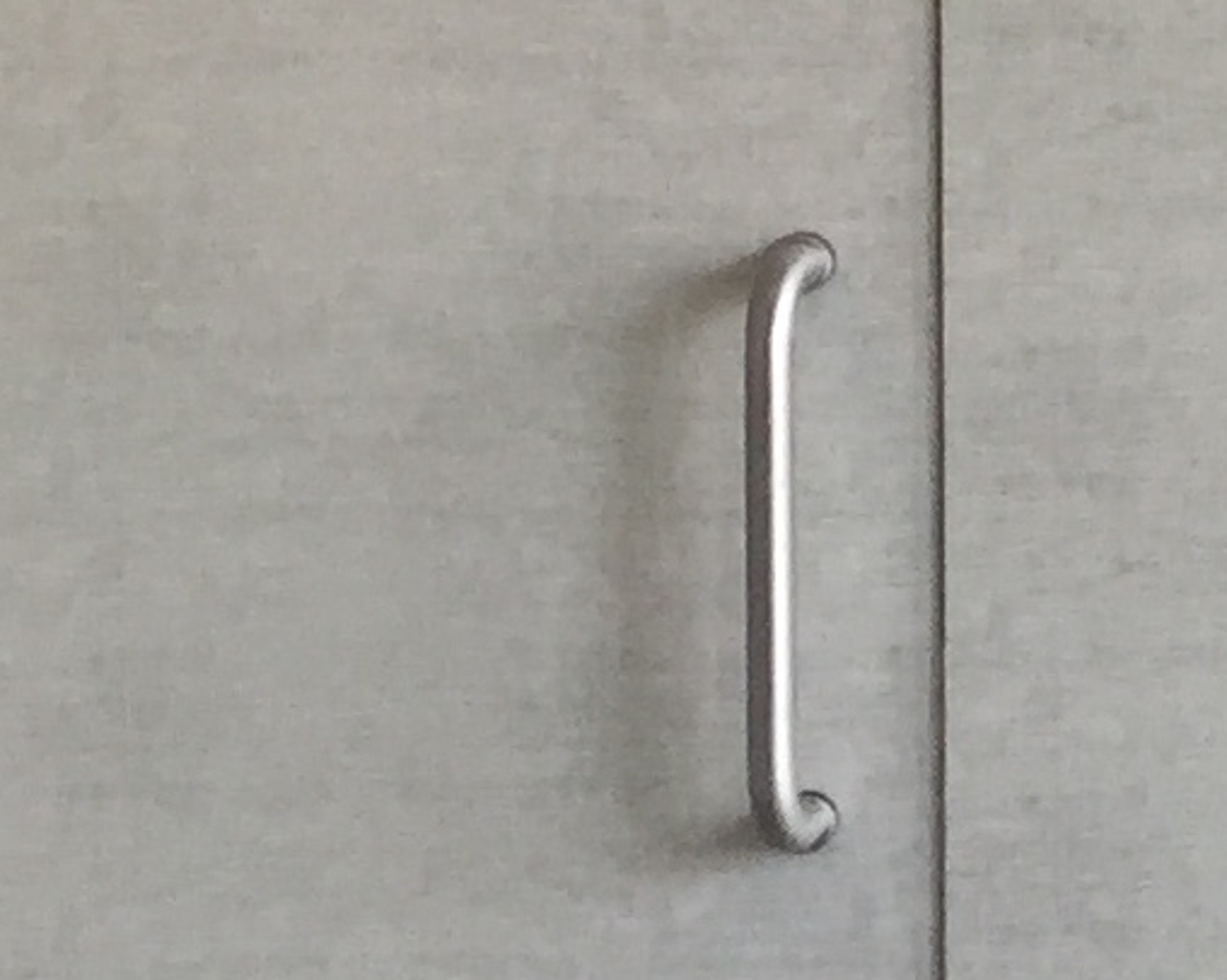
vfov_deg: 8.4
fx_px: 6607
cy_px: -97
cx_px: 3133
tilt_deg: -2.0
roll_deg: +0.5
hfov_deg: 9.3
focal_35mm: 182
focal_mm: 4.15
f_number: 2.2
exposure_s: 1/120
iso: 50
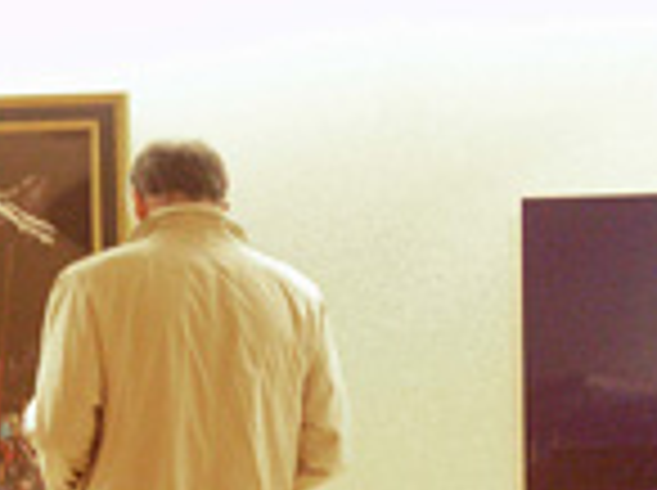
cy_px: 593
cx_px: -176
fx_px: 5722
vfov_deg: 4.9
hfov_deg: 6.5
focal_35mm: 302
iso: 800
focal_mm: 28.4
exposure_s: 1/25
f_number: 3.2
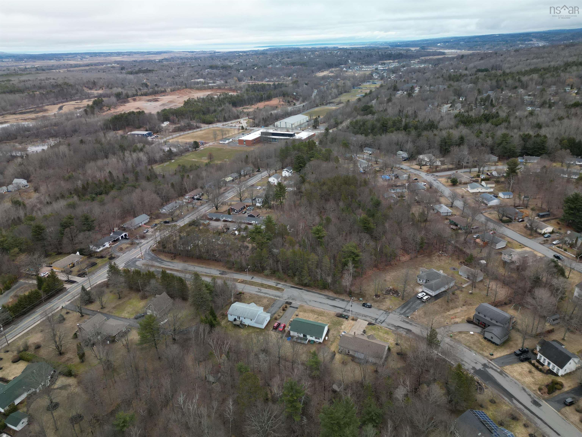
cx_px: 291
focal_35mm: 24
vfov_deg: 56.8
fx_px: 404
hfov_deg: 71.6
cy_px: 218
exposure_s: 1/500
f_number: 1.7
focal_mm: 6.72
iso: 140
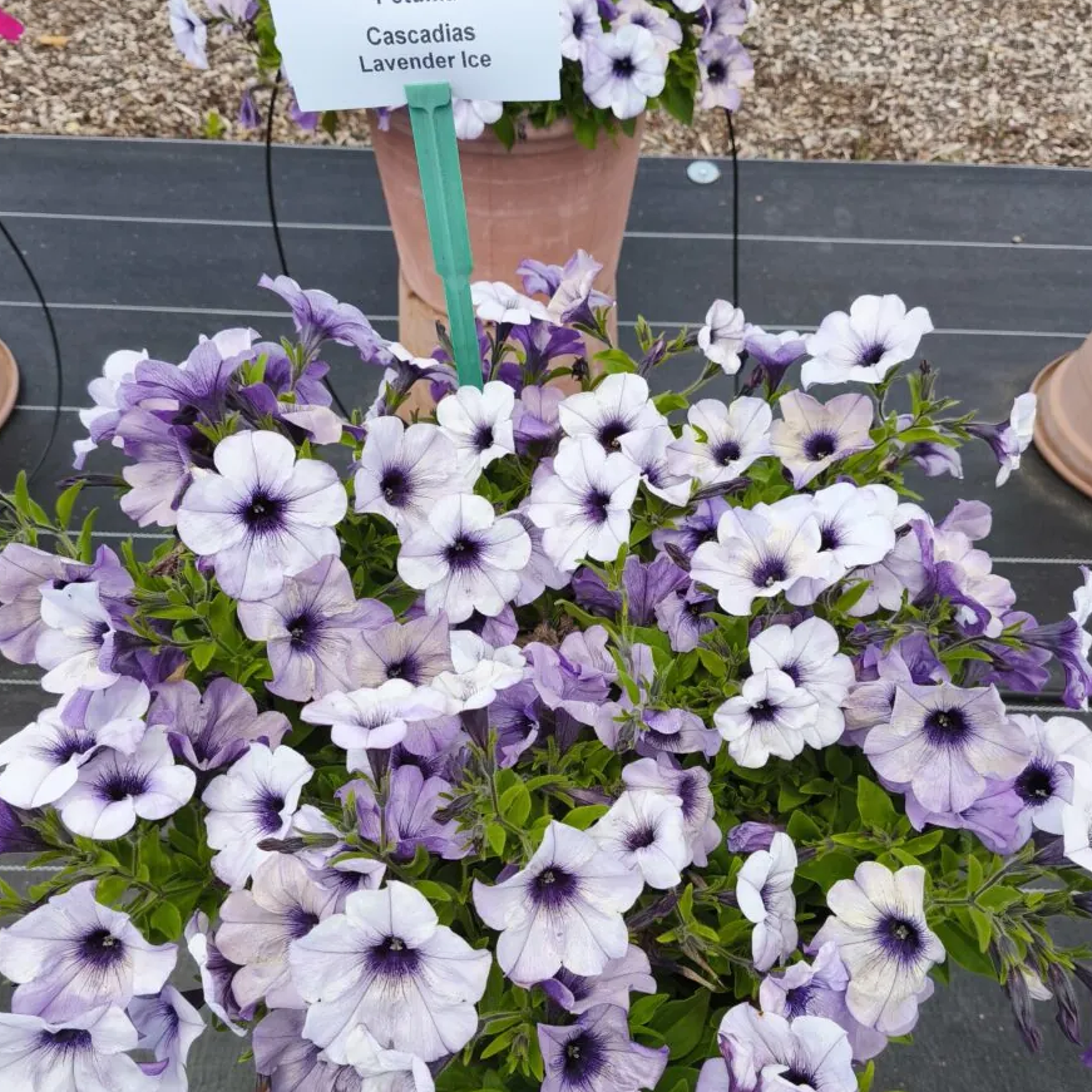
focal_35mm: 28
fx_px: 999
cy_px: 641
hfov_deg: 57.3
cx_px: 555
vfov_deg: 57.0
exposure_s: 1/1163
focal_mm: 5.35
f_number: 1.7
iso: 80
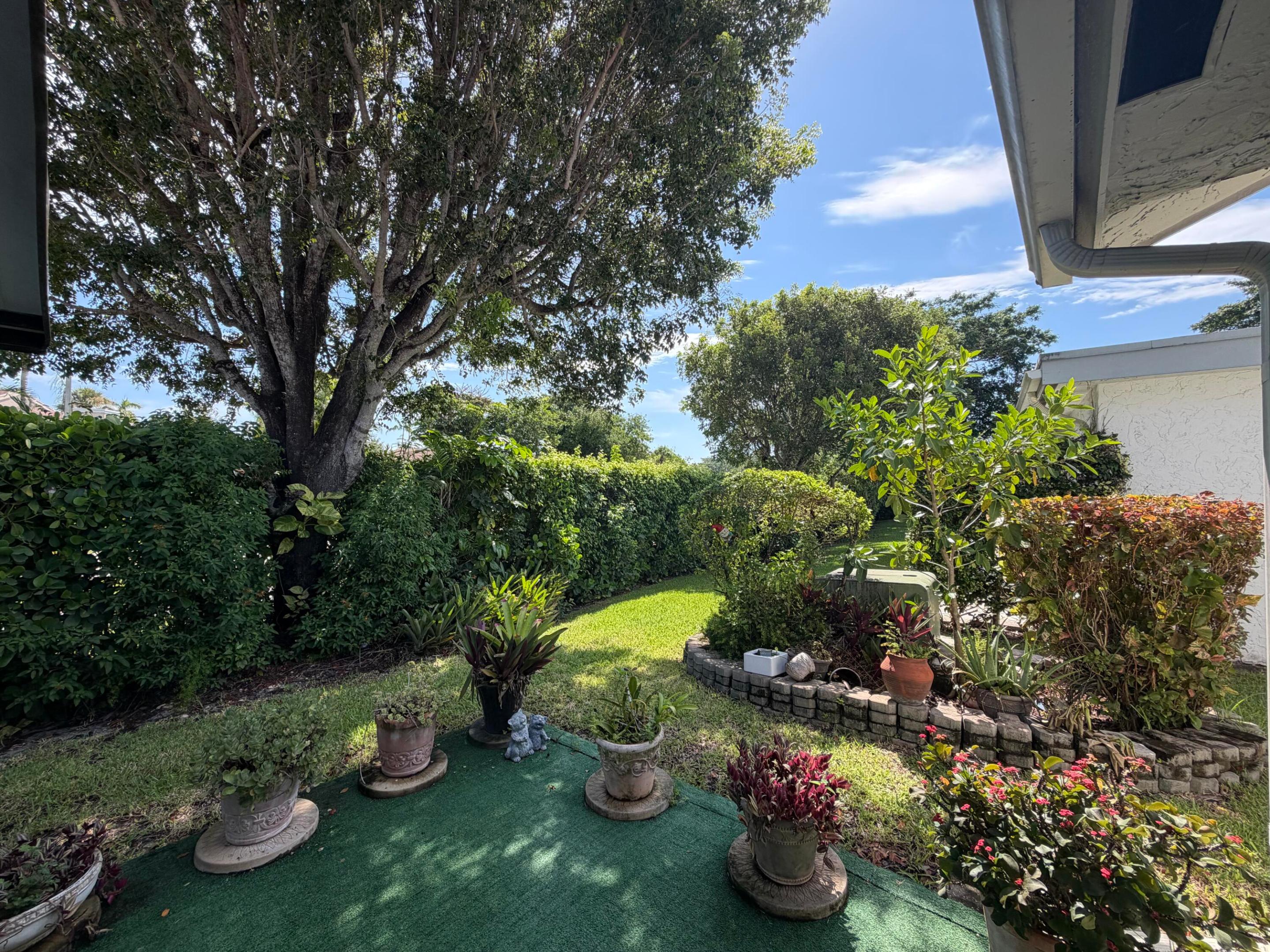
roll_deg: +0.2
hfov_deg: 102.1
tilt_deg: +1.0
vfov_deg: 85.7
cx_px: 635
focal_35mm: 14
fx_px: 514
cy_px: 476
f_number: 2.2
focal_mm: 2.22
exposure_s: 1/502
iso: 50
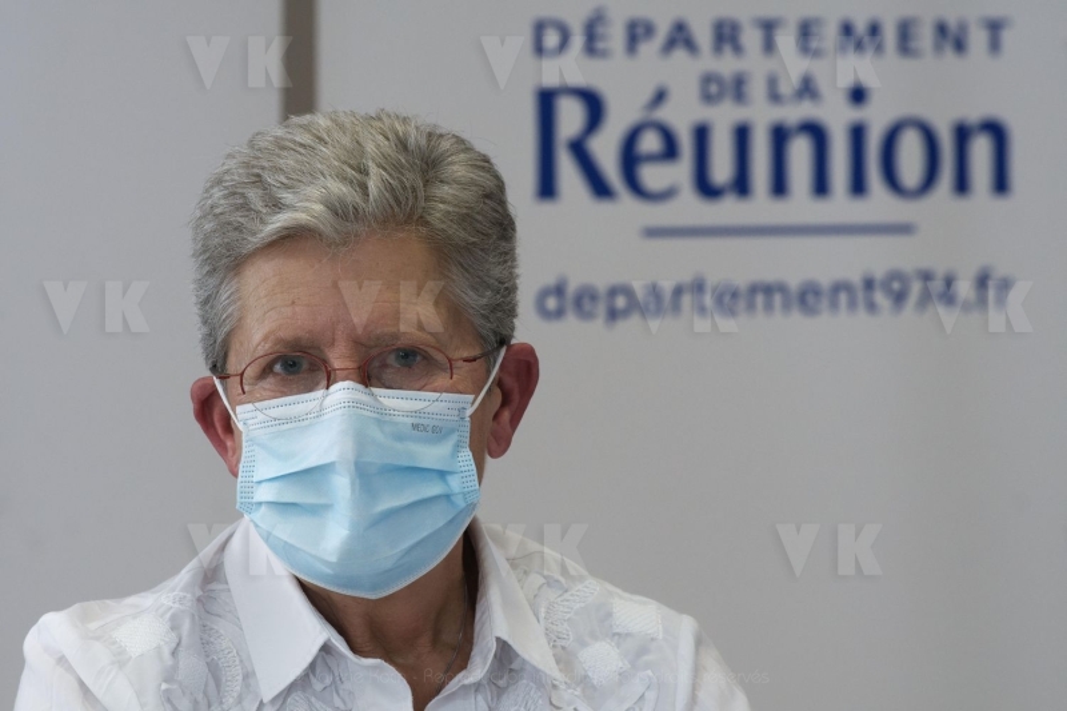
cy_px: 356
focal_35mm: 300
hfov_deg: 6.9
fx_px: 8889
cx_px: 534
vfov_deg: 4.6
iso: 1600
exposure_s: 1/250
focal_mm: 200
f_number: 6.3
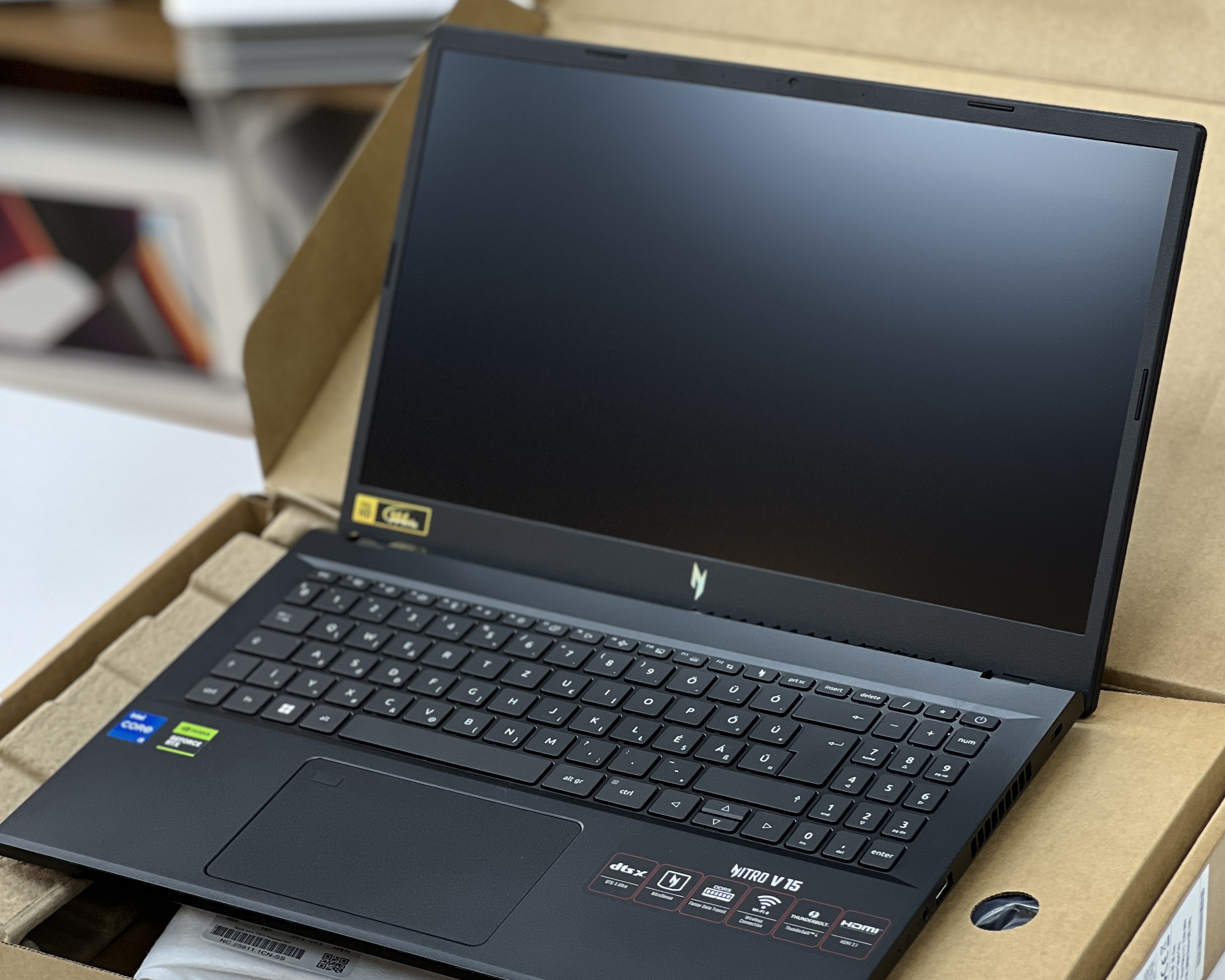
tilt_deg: -29.9
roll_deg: +6.3
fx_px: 3662
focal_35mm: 101
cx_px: 615
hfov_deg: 19.0
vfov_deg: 15.2
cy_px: 509
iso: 125
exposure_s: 1/33
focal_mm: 9
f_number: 2.8
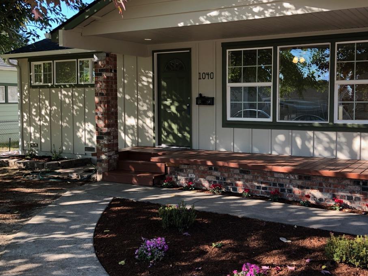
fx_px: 436
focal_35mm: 41
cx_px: 221
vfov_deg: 35.1
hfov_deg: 45.5
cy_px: 136
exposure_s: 1/124
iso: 20
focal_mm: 3.99
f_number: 1.8
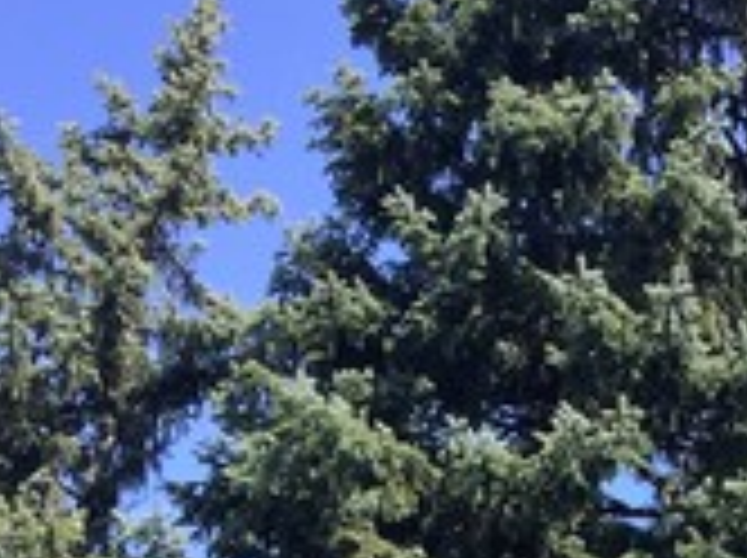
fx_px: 2413
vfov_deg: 12.4
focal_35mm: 112
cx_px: 1260
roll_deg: +0.3
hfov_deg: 15.6
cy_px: 878
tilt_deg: +12.7
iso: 32
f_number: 2.2
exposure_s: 1/1041
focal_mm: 4.15
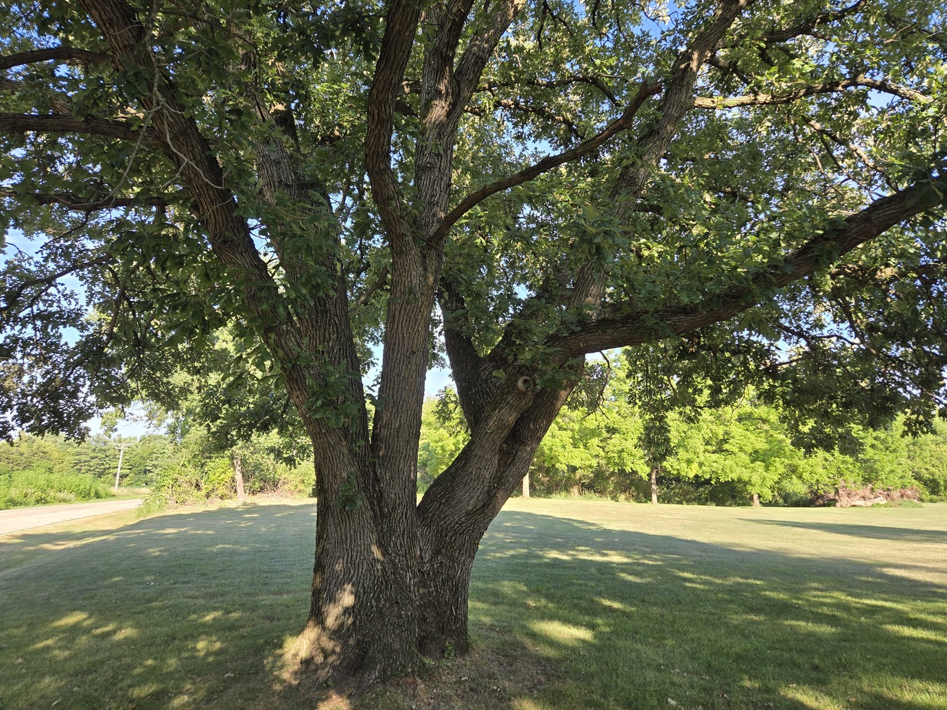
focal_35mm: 24
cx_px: 480
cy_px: 348
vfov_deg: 56.8
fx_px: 657
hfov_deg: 71.6
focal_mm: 5.4
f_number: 1.8
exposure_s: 1/315
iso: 25
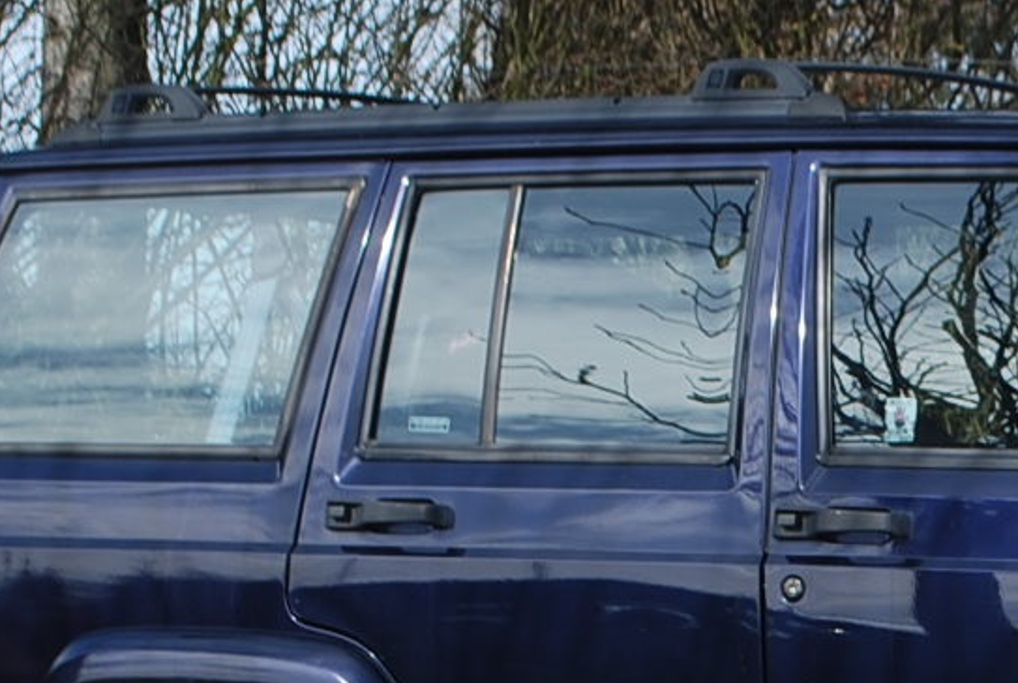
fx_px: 4843
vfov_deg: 8.0
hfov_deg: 11.7
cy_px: 599
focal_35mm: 171
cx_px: 1235
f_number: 6.3
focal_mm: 32
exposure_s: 1/160
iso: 100
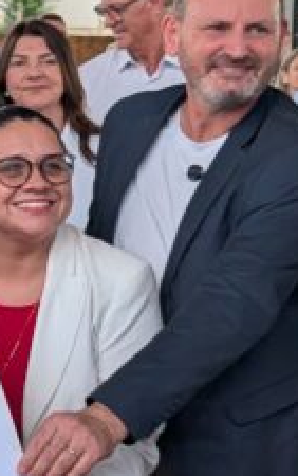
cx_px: -213
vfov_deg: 18.0
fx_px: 1504
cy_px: 219
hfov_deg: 10.7
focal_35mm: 116
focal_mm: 6.9
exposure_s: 1/1706
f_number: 1.68
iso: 19
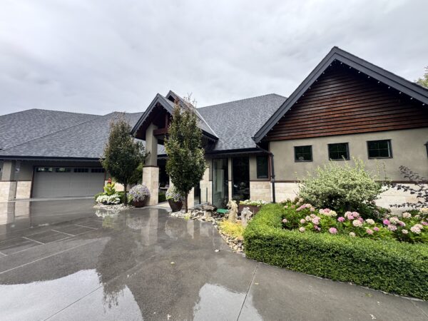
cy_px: 160
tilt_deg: +6.5
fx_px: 173
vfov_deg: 85.7
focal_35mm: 14
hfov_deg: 102.1
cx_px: 214
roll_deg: +0.3
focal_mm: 2.22
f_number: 2.2
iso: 40
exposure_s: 1/242
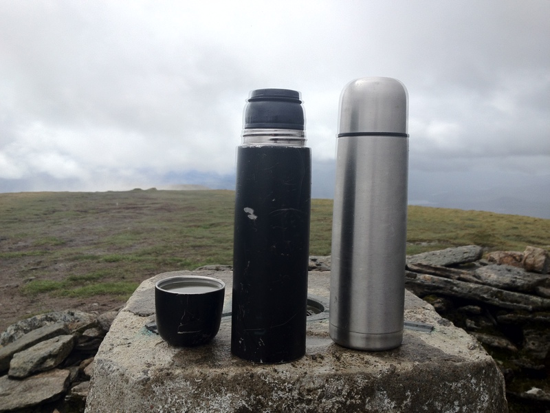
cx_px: 275
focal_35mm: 35
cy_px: 206
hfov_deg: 52.6
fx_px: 556
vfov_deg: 40.7
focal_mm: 4.28
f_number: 2.4
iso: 64
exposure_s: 1/2045
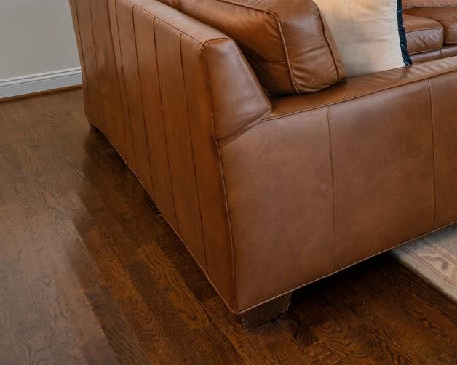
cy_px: -107
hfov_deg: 30.6
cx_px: 583
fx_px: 663
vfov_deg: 26.3
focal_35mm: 49
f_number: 11
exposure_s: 1/1.25
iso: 100
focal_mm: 16
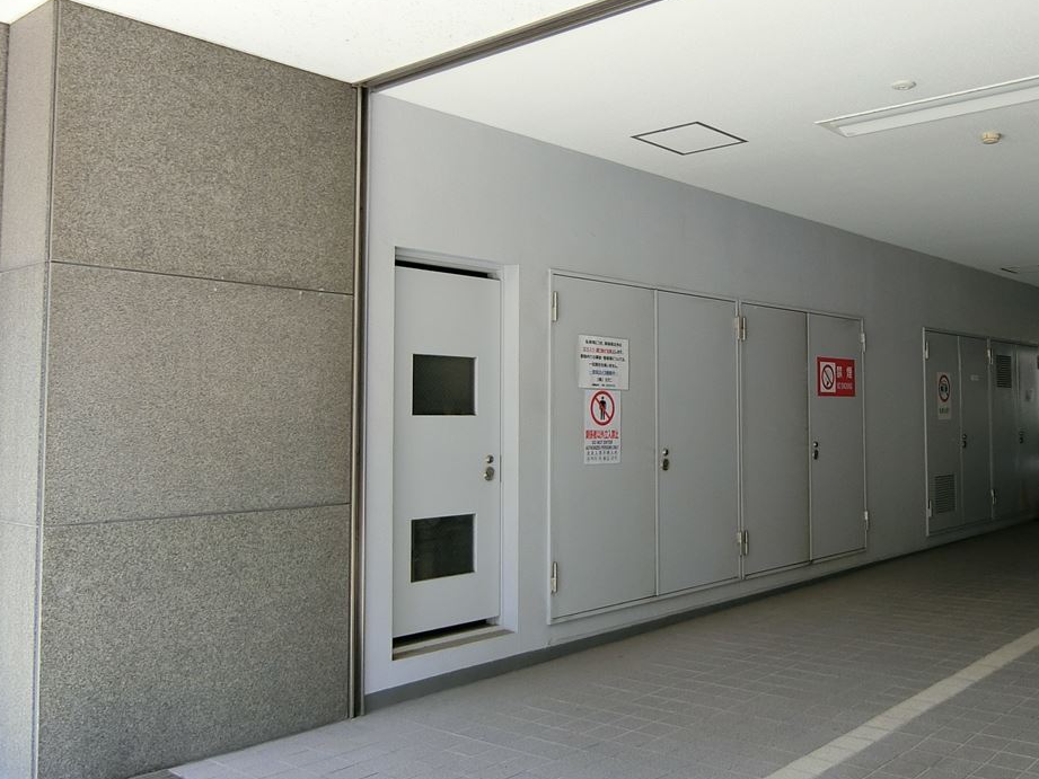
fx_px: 991
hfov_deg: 54.0
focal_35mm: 33
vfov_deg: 42.9
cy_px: 372
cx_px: 713
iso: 80
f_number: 2.7
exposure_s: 1/125
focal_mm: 4.06
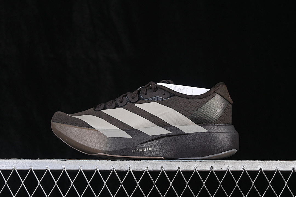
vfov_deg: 18.2
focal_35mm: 75
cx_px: 148
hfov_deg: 27.0
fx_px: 617
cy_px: 98
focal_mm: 50
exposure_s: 1/60
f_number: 6.3
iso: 160
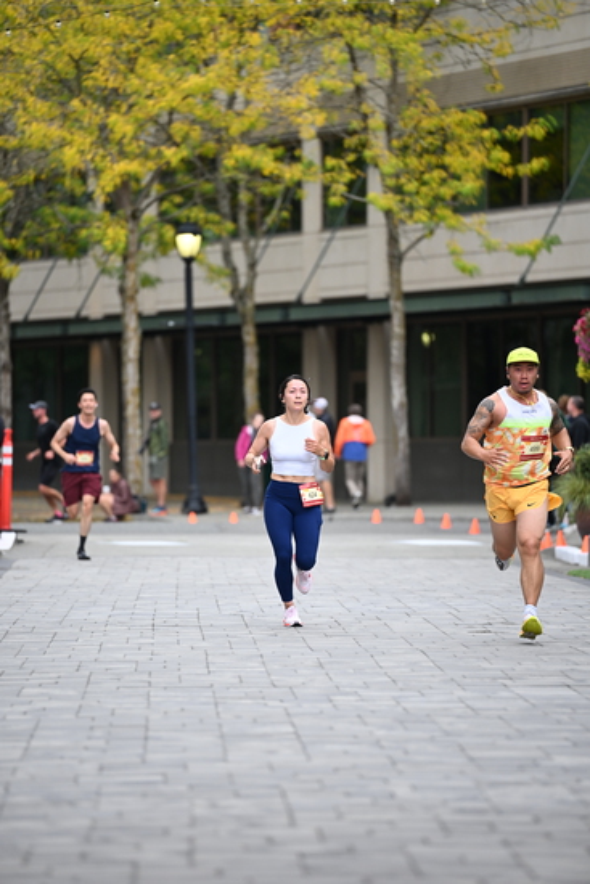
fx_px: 4913
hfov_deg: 6.9
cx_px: 295
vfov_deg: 10.3
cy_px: 442
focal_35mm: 200
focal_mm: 200
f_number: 2.8
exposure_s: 1/2000
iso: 640
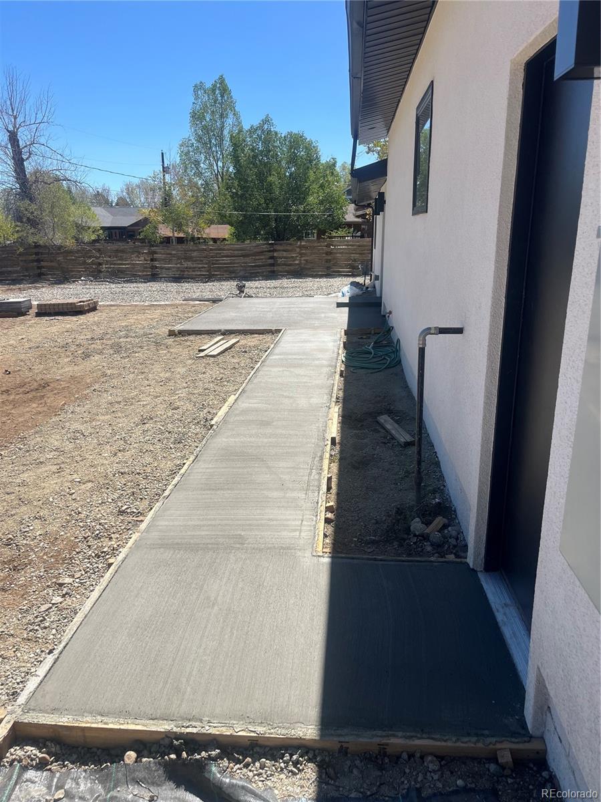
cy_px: 401
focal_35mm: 26
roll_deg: +1.0
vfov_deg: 67.3
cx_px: 300
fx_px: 602
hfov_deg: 53.1
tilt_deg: -15.1
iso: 50
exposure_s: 1/2755
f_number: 1.6
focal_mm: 5.1
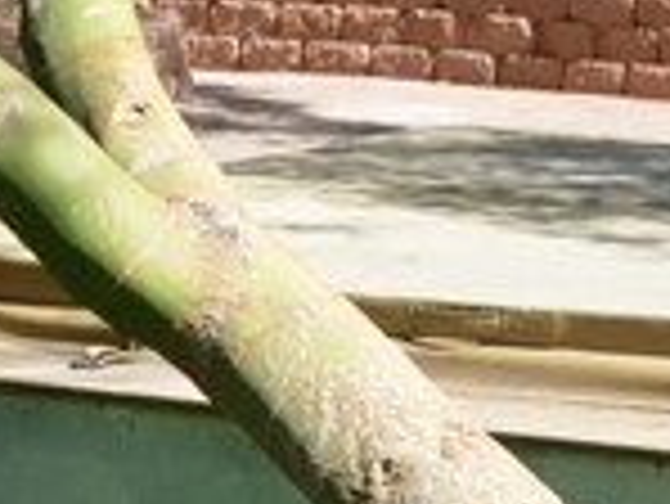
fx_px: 4271
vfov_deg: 6.7
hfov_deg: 8.8
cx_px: -317
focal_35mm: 220
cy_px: -88
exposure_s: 1/250
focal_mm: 21
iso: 125
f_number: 8
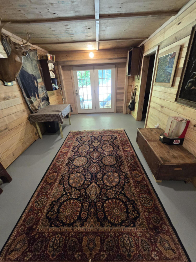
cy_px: 131
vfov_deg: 106.2
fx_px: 98
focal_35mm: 13
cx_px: 98
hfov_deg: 89.9
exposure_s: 1/60
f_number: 2.2
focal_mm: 2.2
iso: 500
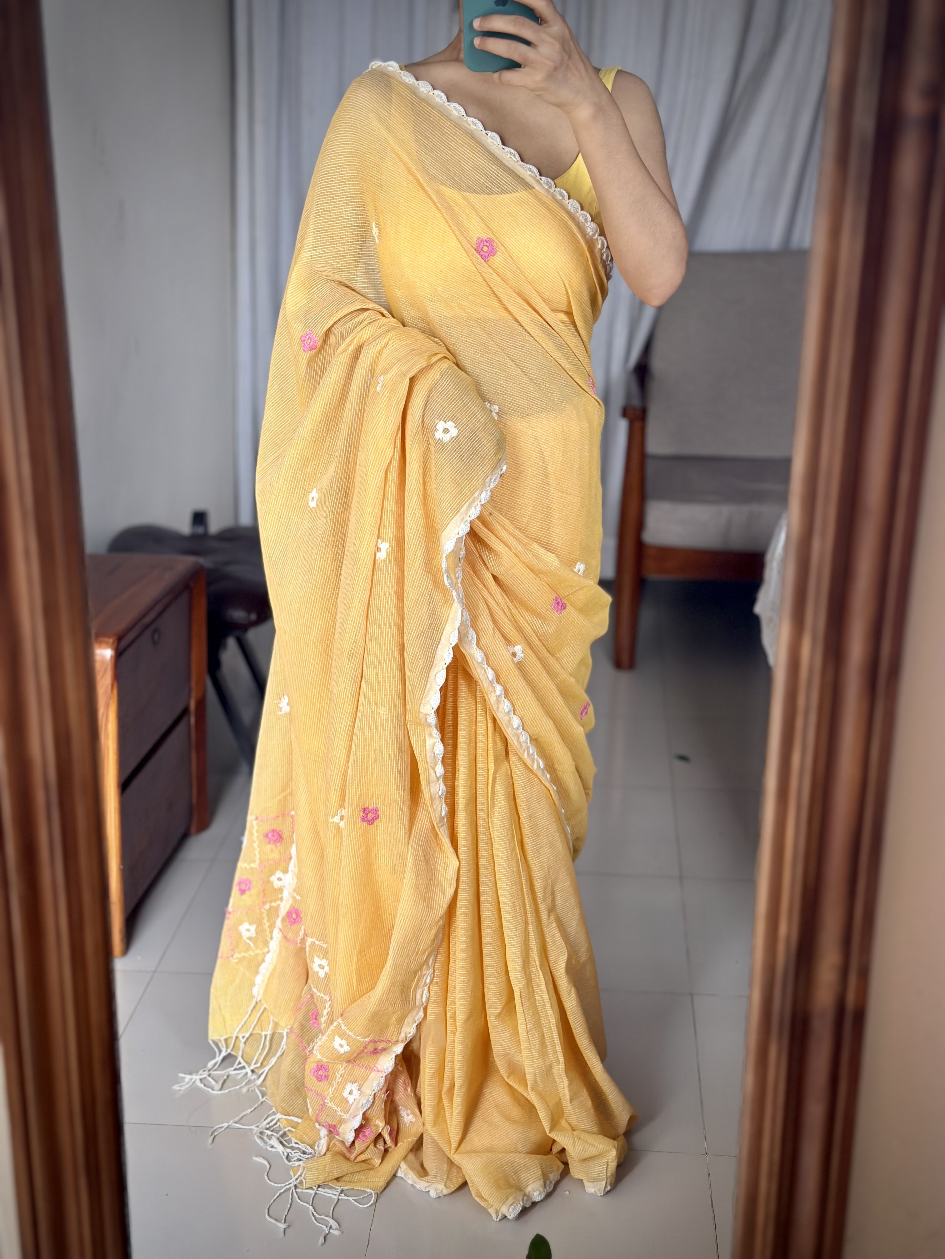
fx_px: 1747
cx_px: 472
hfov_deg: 30.3
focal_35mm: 48
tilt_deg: -24.5
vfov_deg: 39.7
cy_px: 630
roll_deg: -2.3
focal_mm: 6.86
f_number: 1.78
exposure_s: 1/97
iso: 125
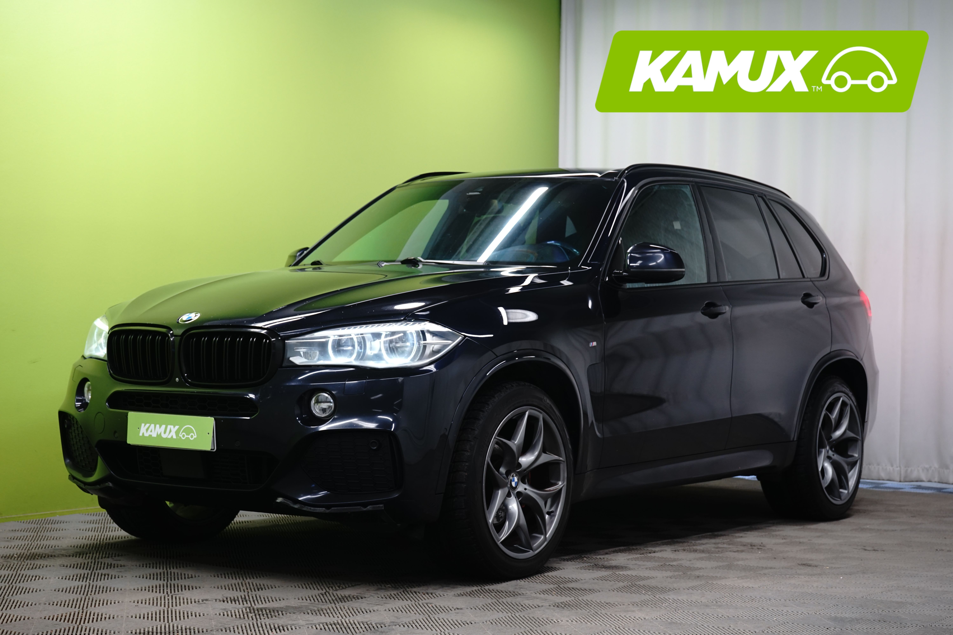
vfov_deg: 21.2
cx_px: 476
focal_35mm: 64
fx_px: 1694
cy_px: 318
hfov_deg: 31.4
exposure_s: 1/6
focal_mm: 64
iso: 500
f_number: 8
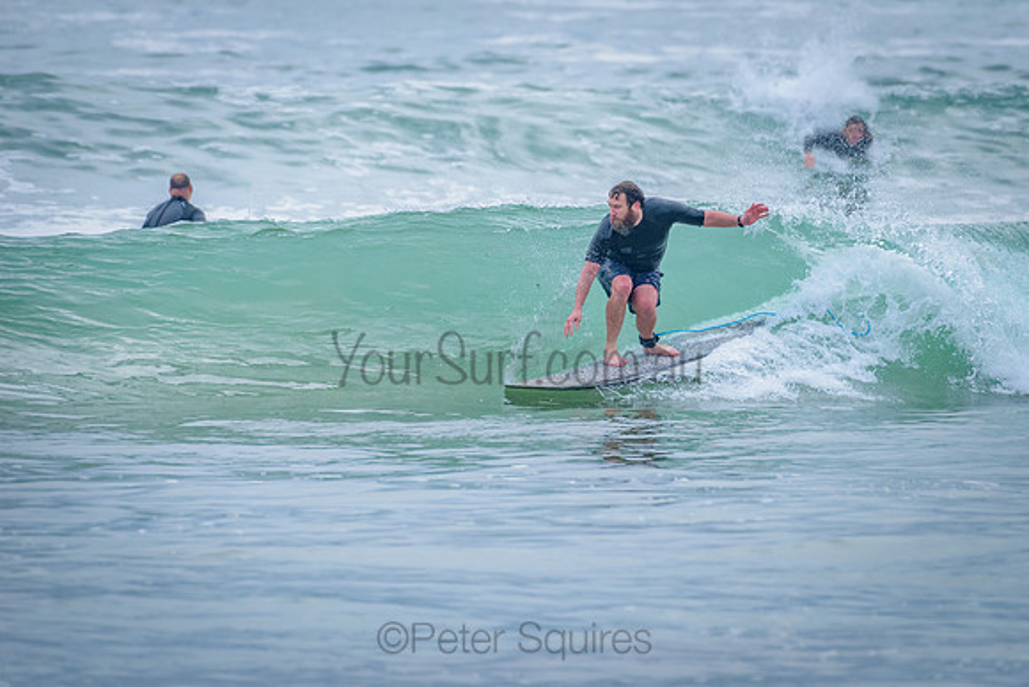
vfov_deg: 2.2
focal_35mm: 613
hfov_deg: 3.4
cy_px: 266
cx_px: 631
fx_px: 17522
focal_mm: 500
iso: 900
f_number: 5.6
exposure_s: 1/2000
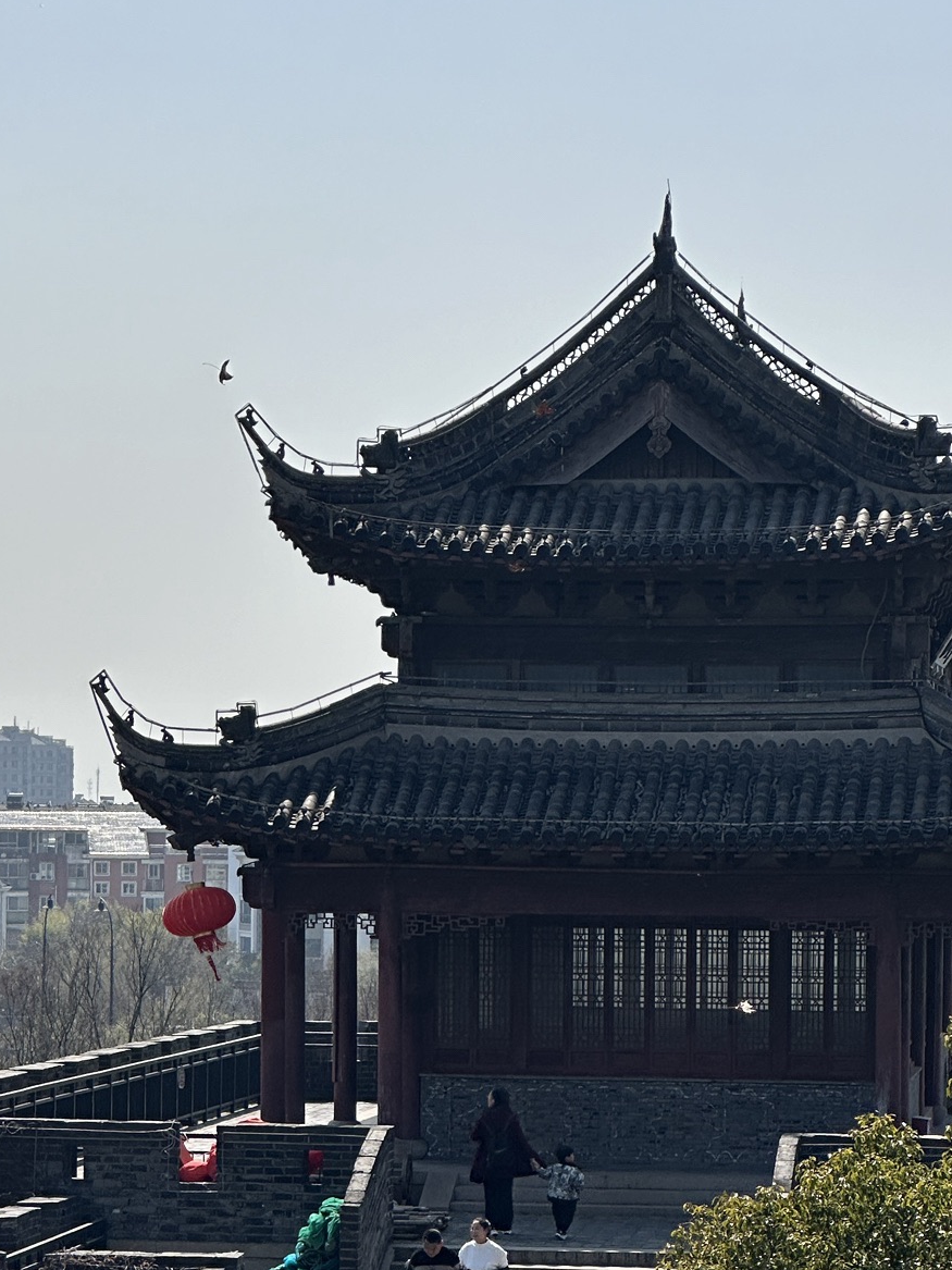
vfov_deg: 14.9
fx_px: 4841
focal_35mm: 132
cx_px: 145
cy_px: 1004
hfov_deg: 11.2
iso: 32
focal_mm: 9
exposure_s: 1/1553
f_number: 2.8
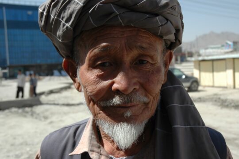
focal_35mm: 44
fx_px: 289
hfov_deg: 45.0
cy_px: 80
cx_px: 120
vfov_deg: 30.8
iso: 200
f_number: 7.1
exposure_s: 1/500
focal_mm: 29
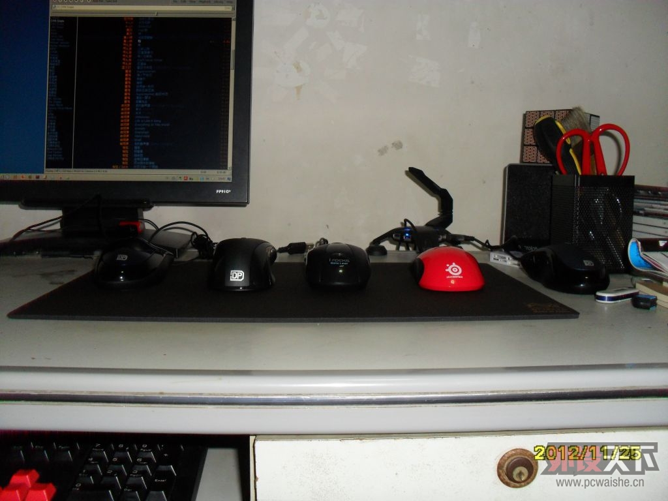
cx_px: 334
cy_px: 250
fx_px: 675
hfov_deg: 52.6
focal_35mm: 35
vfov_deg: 40.7
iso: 200
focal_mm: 6.3
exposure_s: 1/45
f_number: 3.2
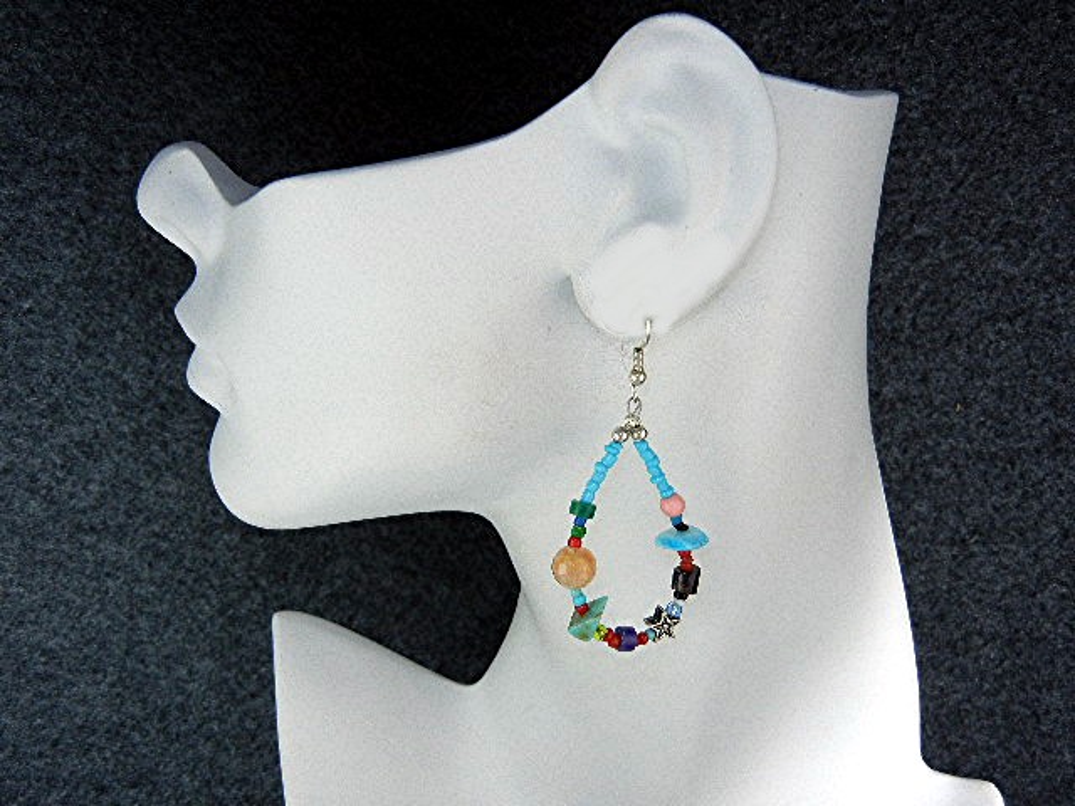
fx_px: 1397
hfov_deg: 42.1
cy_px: 403
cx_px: 538
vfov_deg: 32.2
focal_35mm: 45
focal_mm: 8.1
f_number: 3.8
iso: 200
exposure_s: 1/33.1
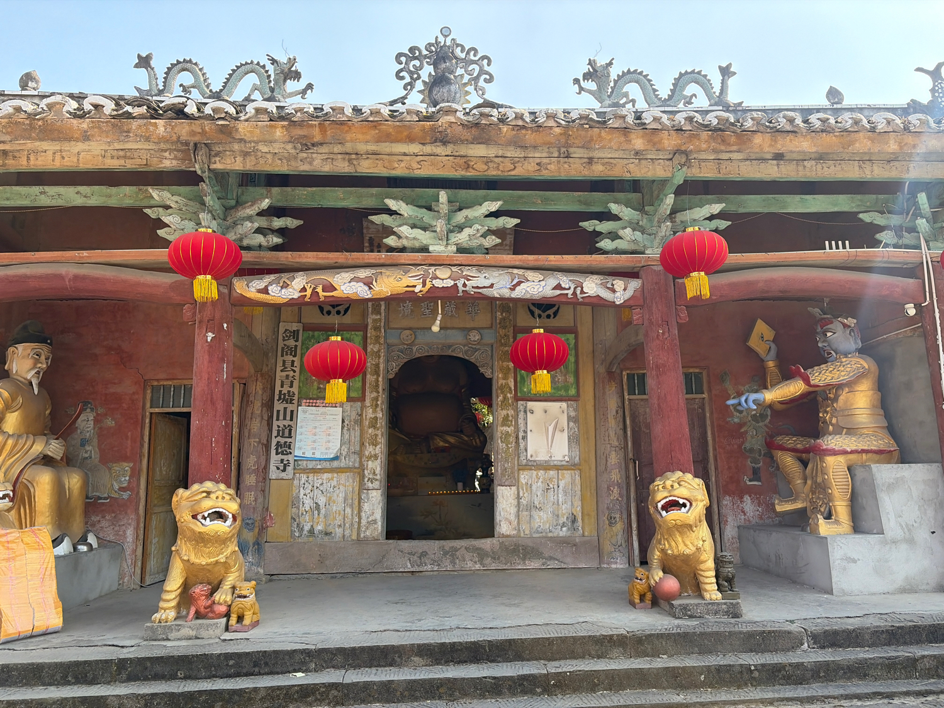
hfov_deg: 67.3
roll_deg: +2.3
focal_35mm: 26
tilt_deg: +11.5
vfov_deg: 53.1
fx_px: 709
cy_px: 354
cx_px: 472
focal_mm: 5.96
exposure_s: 1/607
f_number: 1.6
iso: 64
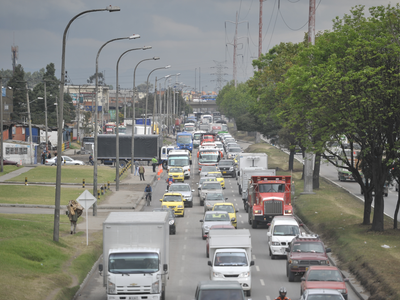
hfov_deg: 9.8
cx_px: 208
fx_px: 2323
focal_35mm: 201
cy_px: 150
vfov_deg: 7.4
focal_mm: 185
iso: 200
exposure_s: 1/2500
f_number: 2.8
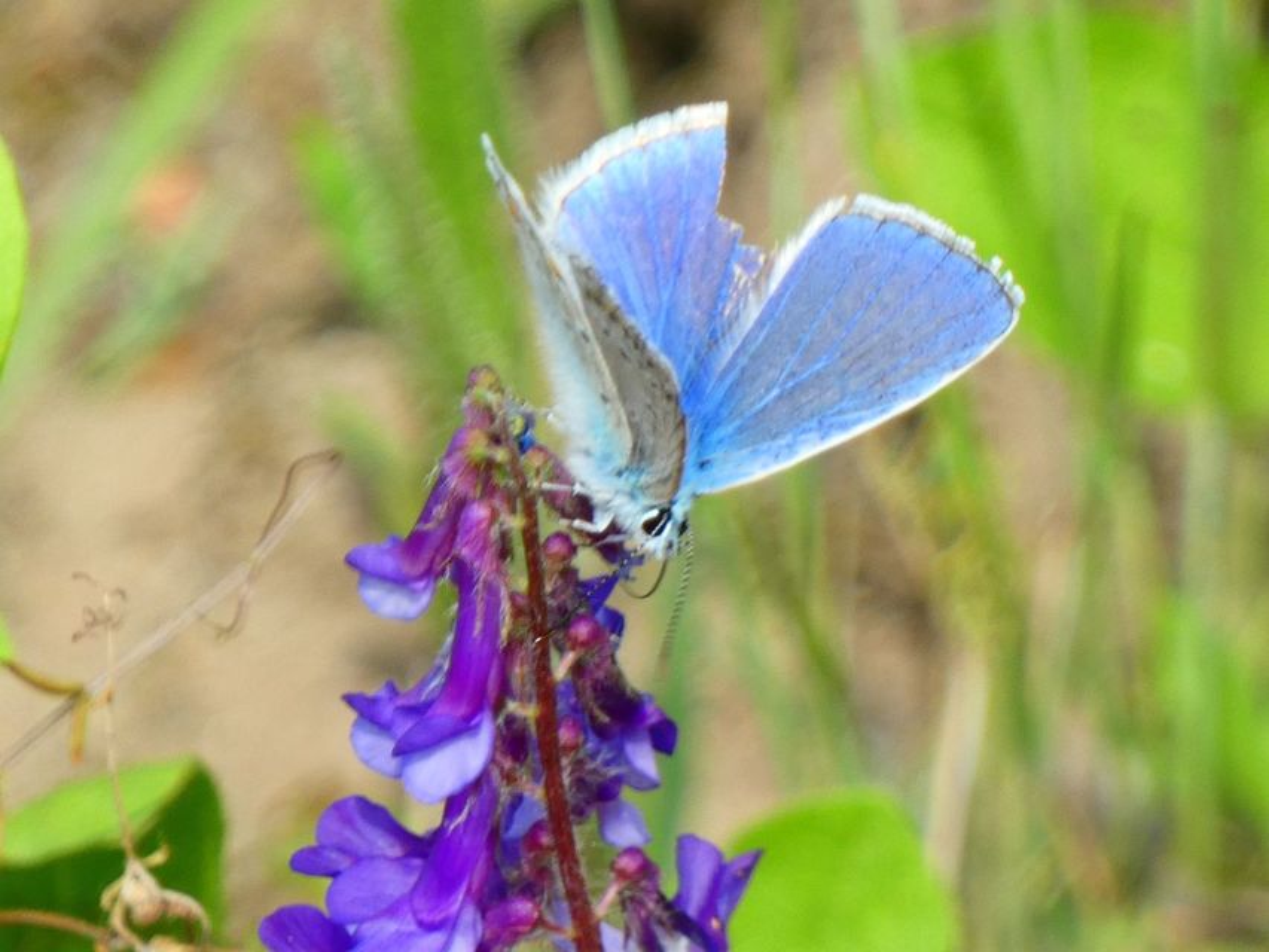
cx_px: 634
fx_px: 25665
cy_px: 476
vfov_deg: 2.1
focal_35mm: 700
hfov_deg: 2.8
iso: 100
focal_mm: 125.5
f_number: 5.6
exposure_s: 1/100
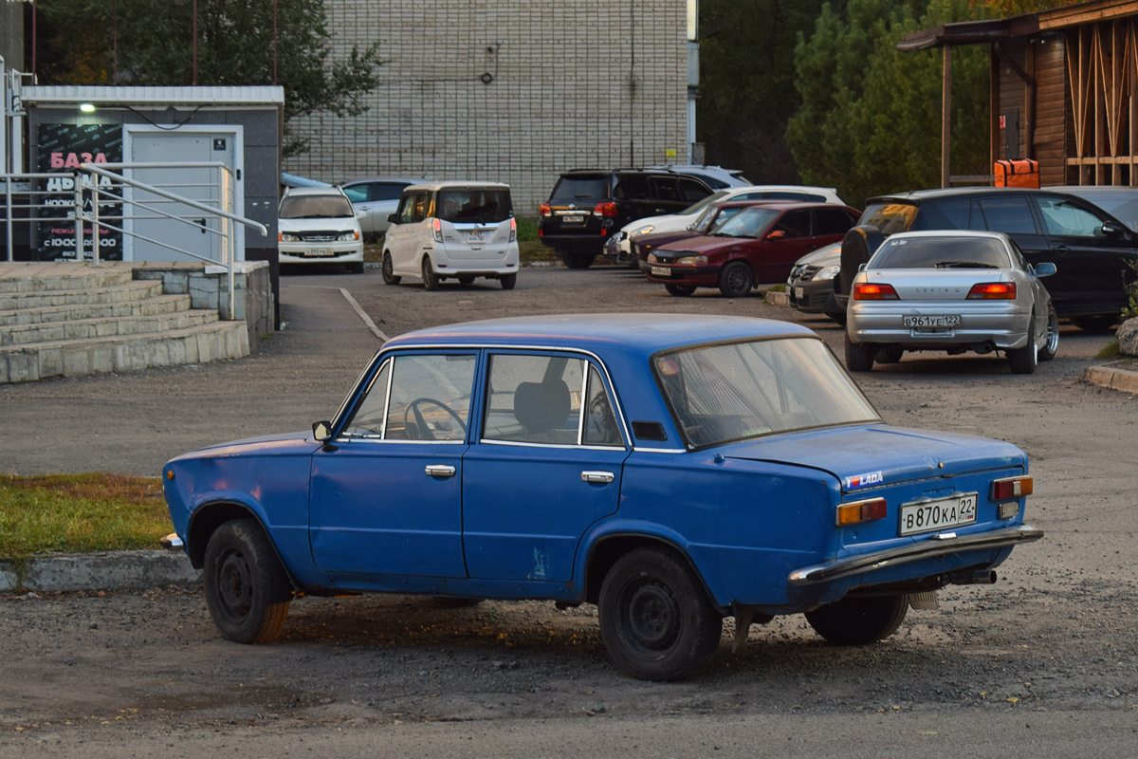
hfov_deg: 24.6
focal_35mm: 82
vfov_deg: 16.6
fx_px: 2608
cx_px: 569
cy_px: 380
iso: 200
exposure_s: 1/80
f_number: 6.3
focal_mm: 55
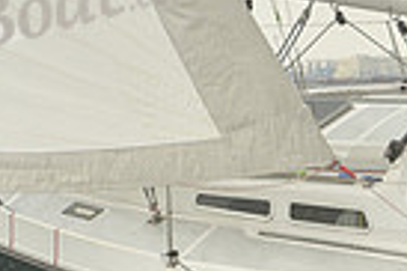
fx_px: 3354
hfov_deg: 6.9
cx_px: 356
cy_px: 138
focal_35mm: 297
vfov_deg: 4.6
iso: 250
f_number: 6.3
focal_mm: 70
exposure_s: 1/800
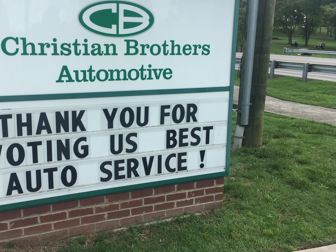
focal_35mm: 35
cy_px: 110
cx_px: 141
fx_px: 340
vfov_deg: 40.6
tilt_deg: -10.6
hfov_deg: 52.4
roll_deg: -1.0
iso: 25
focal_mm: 4.15
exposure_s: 1/646
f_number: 2.2
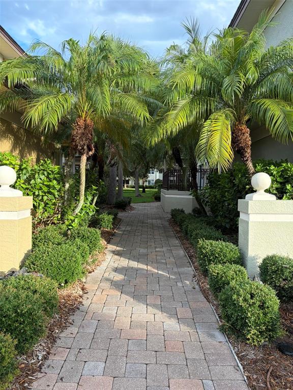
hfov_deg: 53.1
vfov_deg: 67.3
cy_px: 195
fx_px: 293
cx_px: 146
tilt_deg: -1.4
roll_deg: -1.2
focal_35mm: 26
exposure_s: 1/251
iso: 50
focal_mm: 5.96
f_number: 1.6
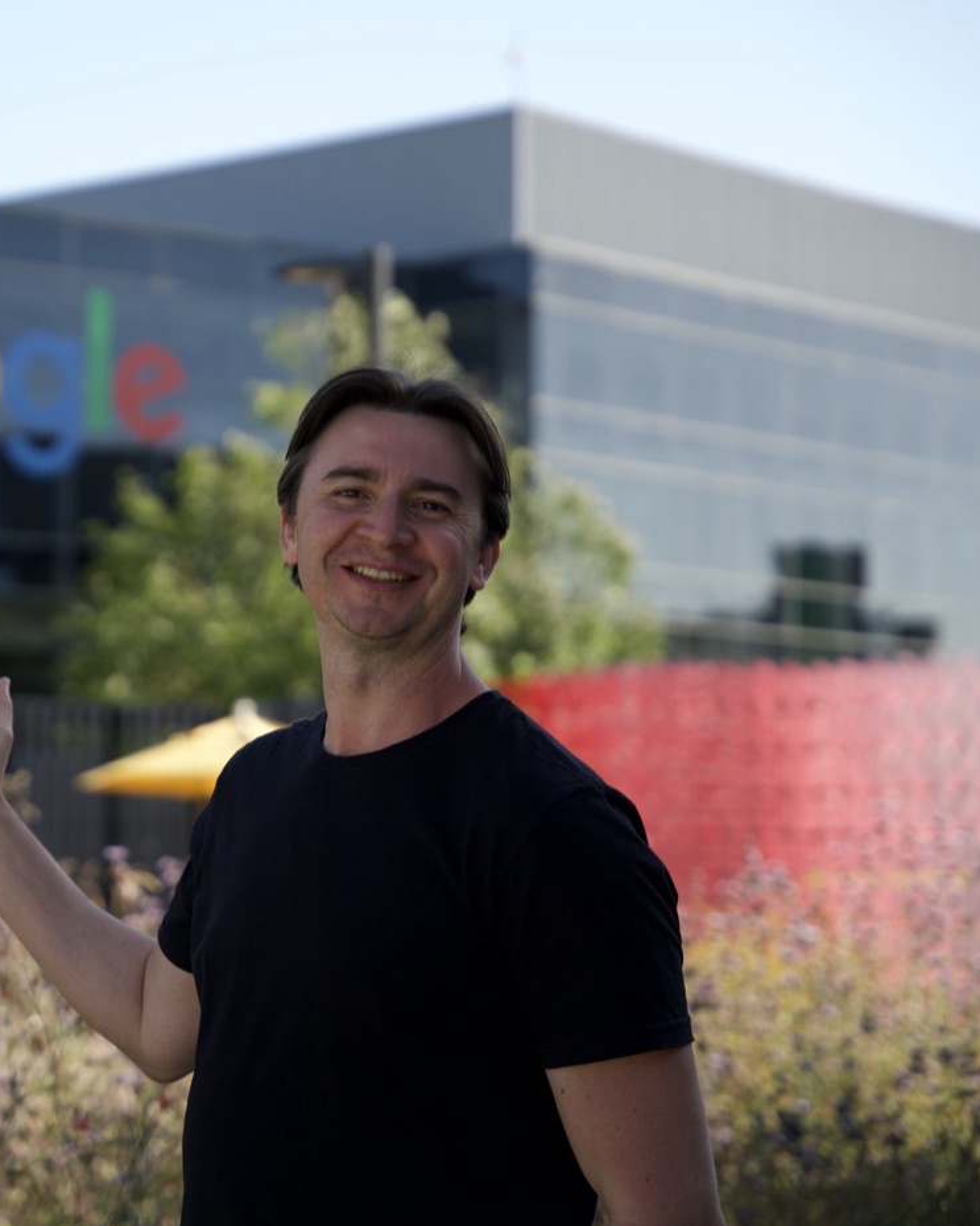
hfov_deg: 15.4
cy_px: 614
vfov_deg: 19.4
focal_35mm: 99
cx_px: 124
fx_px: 3590
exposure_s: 1/4000
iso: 640
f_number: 2.8
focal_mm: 70
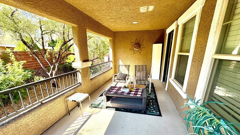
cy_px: 80
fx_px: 102
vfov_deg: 66.5
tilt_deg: -15.3
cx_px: 117
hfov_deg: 99.4
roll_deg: +0.8
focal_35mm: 16
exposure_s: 1/341
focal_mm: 2.22
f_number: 2.2
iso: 64
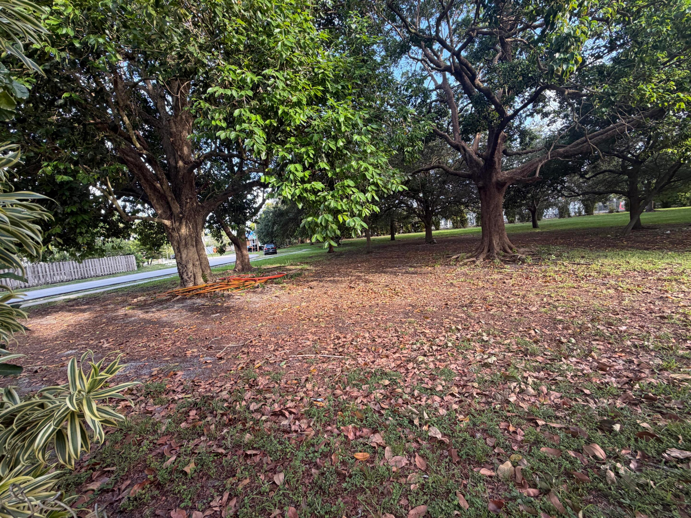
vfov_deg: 85.7
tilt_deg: -3.9
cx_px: 346
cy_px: 259
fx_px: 279
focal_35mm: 14
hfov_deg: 102.1
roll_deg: +6.1
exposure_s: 1/121
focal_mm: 2.22
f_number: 2.2
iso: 100
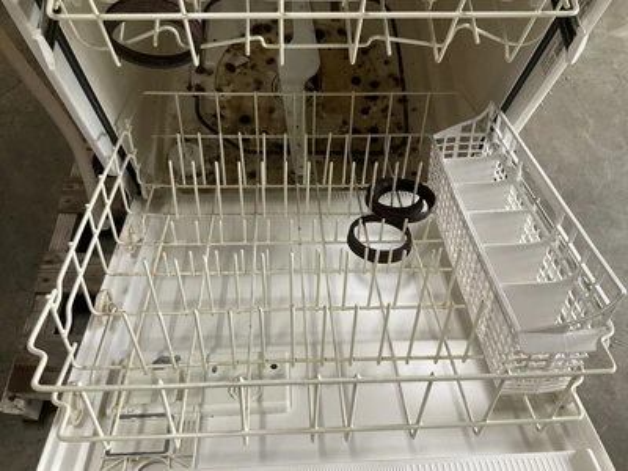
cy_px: 236
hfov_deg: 61.7
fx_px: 526
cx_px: 314
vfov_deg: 48.2
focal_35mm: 29
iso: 100
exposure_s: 1/60
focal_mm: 3
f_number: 1.8
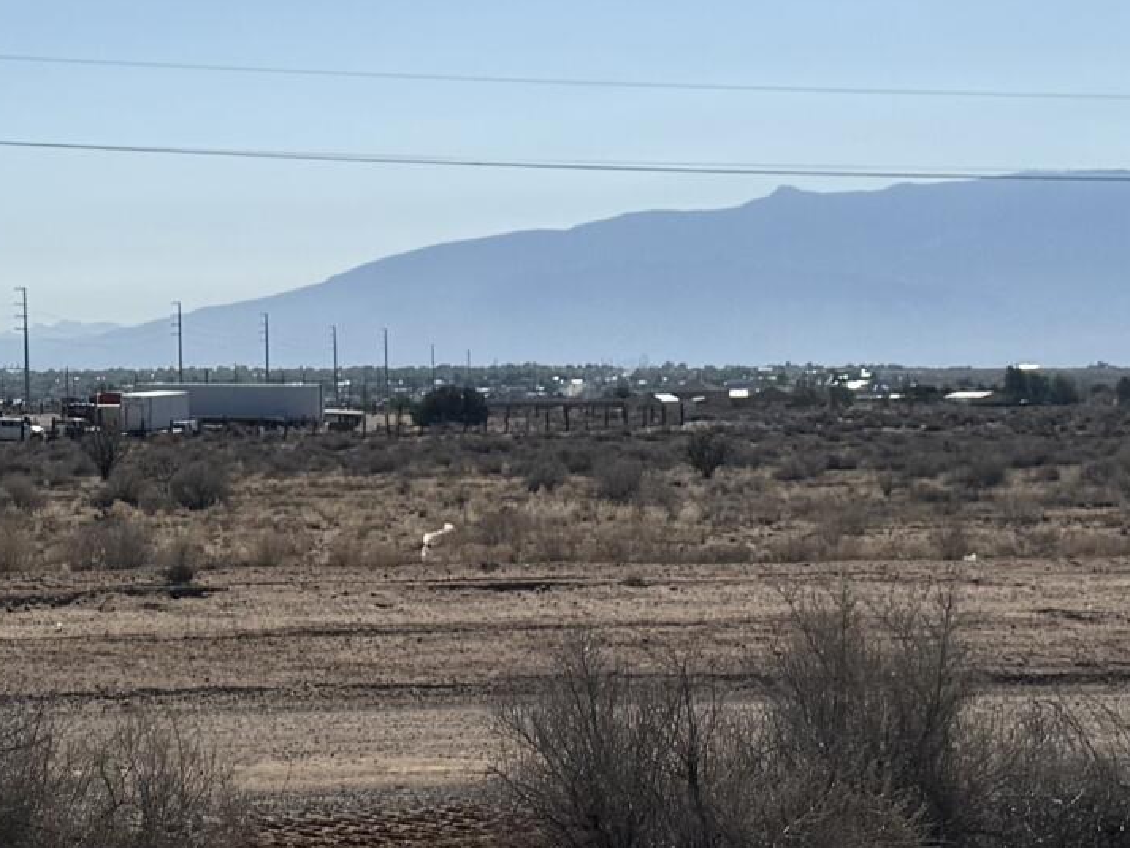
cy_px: 382
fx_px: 3298
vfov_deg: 14.6
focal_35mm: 101
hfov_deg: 18.9
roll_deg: +1.3
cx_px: -27
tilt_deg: -0.9
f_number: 1.78
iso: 80
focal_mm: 6.76
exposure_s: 1/14286
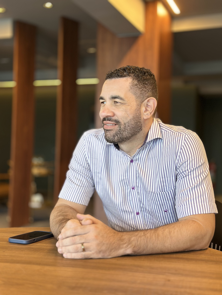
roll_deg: -2.4
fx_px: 410
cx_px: 111
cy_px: 148
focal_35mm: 48
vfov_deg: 39.7
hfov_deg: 30.3
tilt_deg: -0.5
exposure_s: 1/60
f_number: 1.78
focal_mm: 6.86
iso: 160
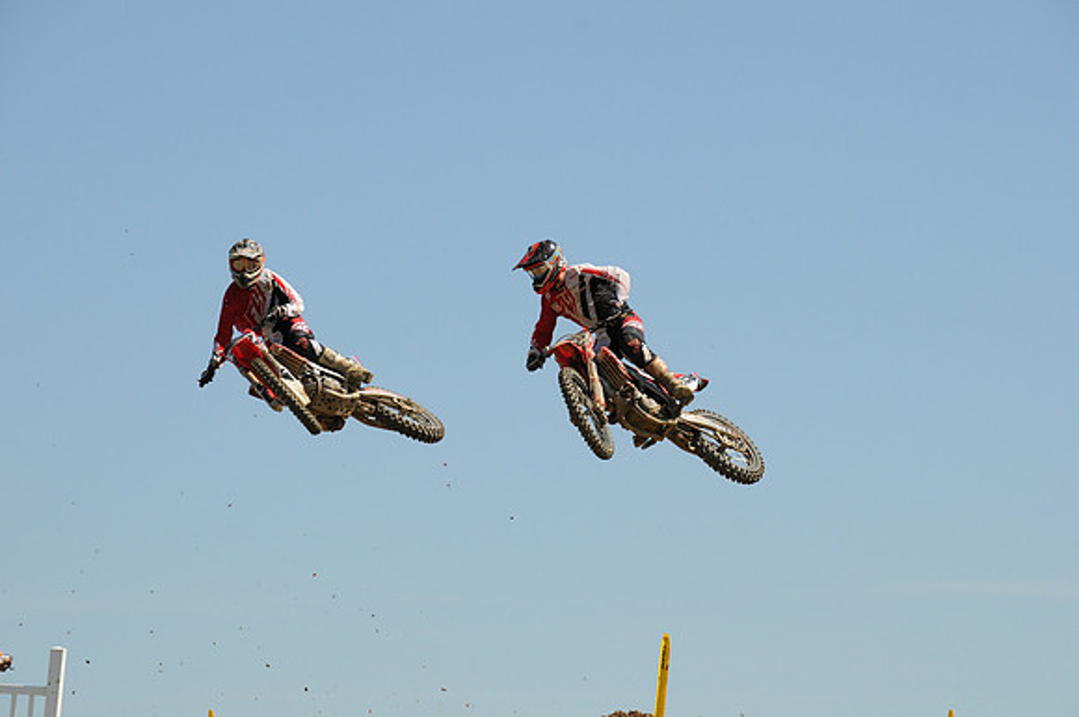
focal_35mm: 188
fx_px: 5612
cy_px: 358
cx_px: 540
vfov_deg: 7.3
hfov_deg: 11.0
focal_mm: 125
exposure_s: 1/1250
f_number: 8
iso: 400
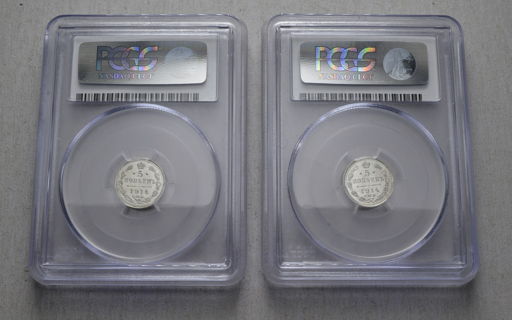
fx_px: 642
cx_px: 256
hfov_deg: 43.5
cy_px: 157
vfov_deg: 28.0
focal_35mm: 46
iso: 400
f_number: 14
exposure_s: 1/250
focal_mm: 30
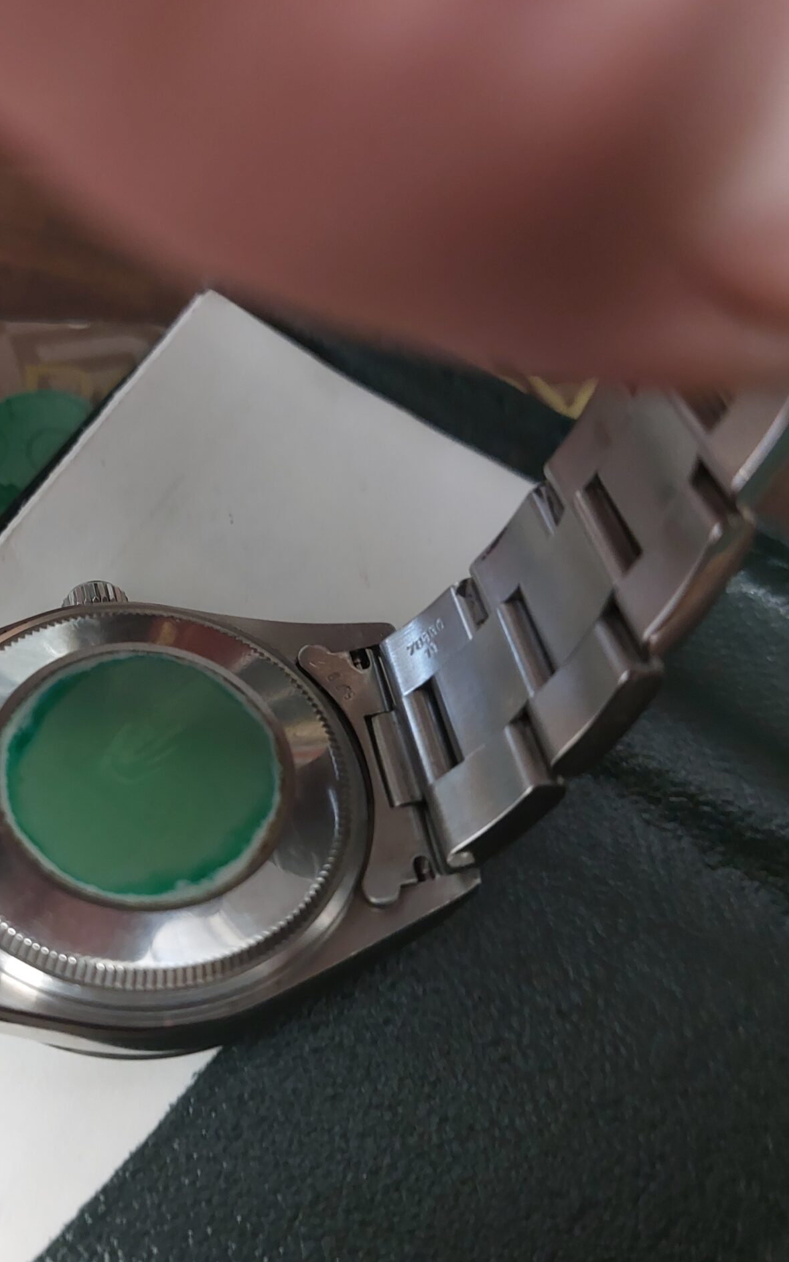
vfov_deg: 54.0
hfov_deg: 34.1
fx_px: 1238
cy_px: 626
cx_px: 144
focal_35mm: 36
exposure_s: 1/33.3
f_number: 1.8
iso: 320
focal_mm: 5.23
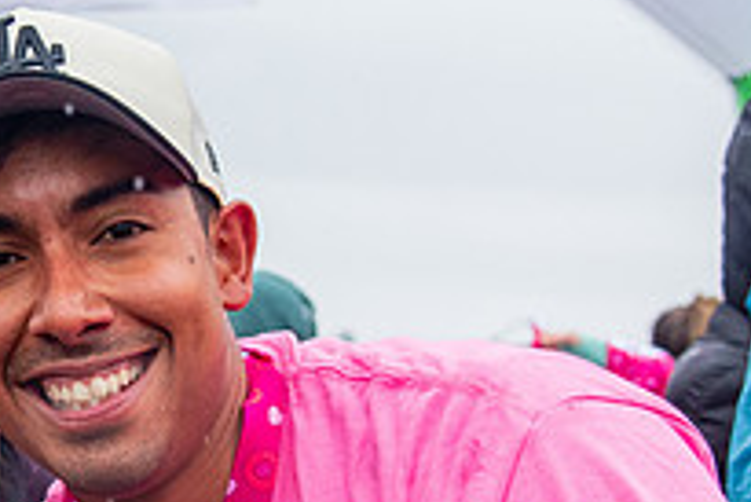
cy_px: 270
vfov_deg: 11.4
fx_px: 2505
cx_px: 30
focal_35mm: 120
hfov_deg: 16.7
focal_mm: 31
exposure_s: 1/1600
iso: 1600
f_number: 4
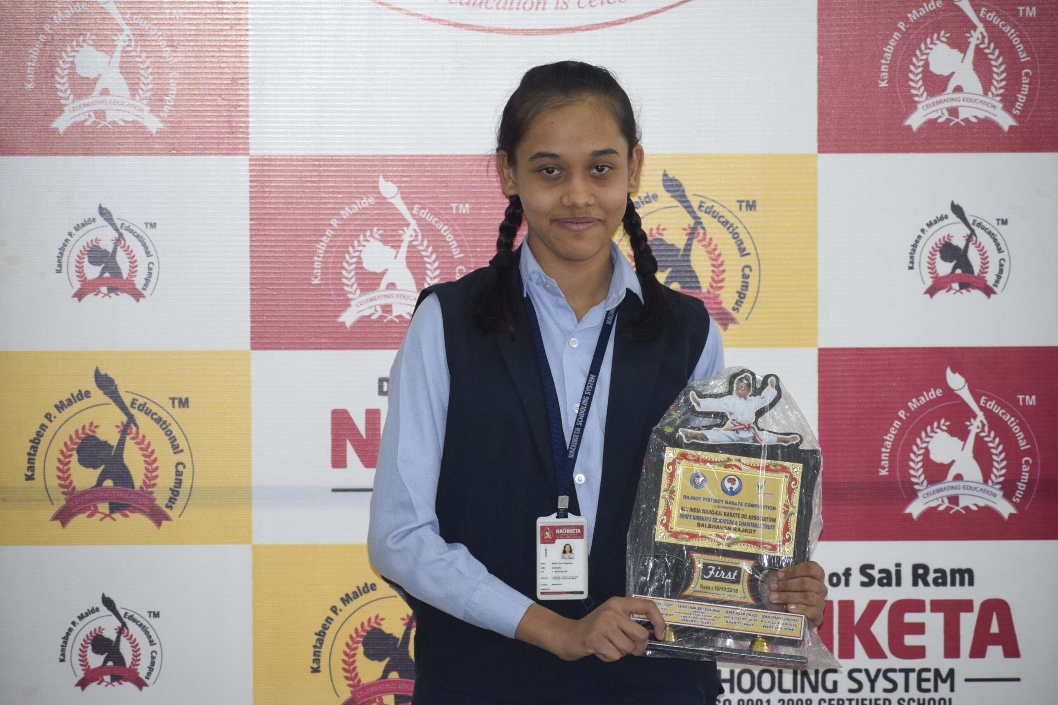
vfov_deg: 5.9
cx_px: 529
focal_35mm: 232
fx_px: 6833
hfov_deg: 8.9
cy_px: 352
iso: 800
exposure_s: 1/80
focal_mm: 155
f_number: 5
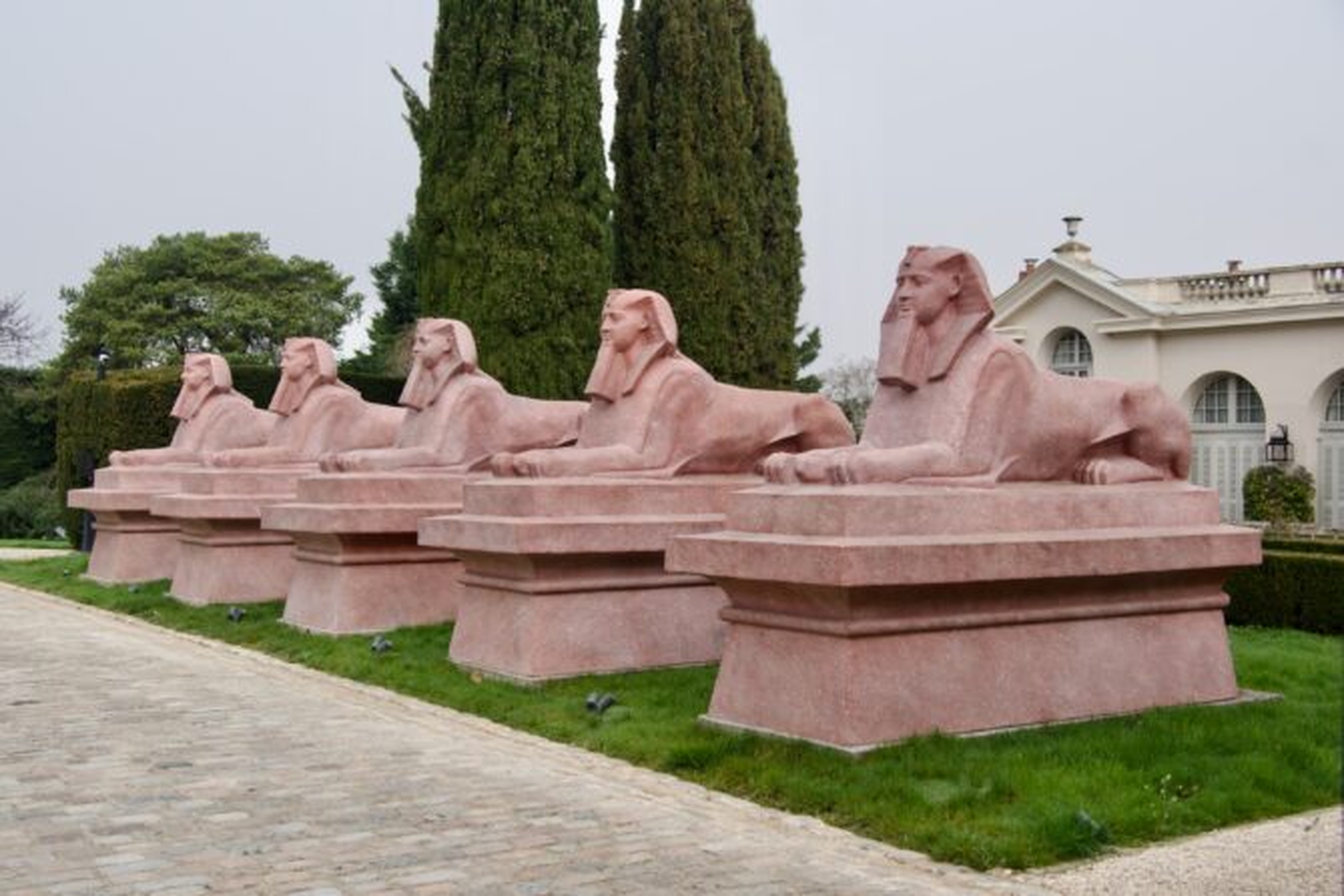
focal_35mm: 40
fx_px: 1494
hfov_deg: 48.4
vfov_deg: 33.4
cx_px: 672
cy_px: 448
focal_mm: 26.6
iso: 320
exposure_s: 1/500
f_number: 5.6
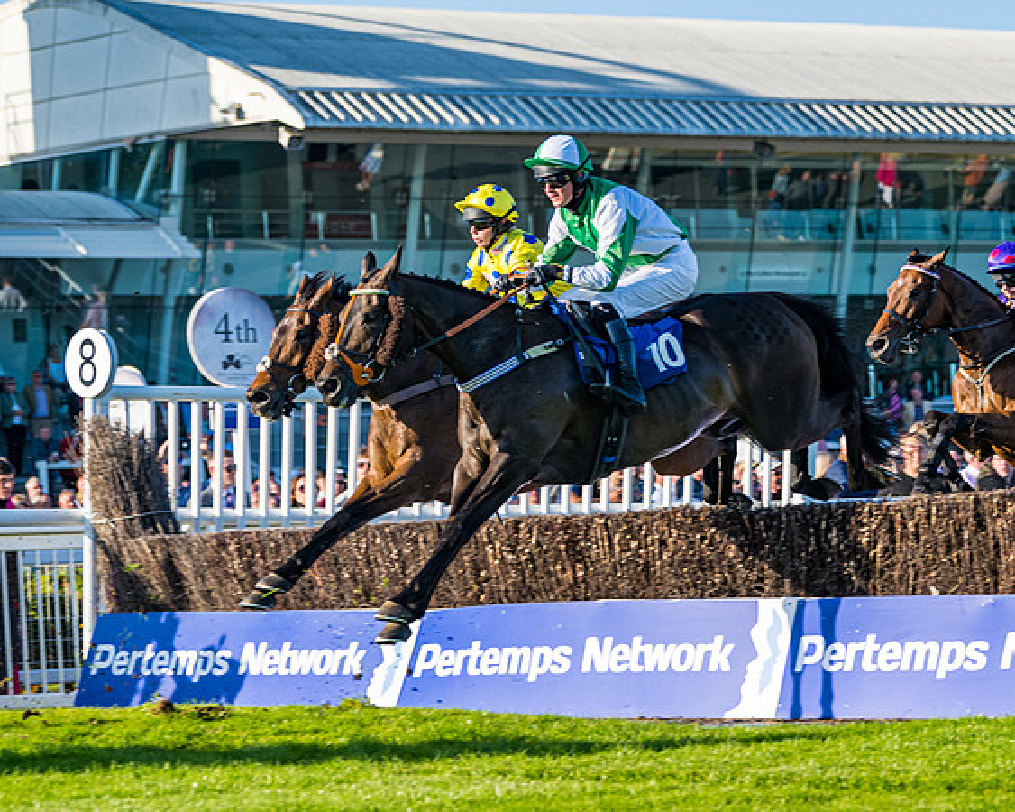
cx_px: 830
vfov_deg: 9.3
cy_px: 431
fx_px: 4964
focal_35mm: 165
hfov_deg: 11.6
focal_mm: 102
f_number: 4
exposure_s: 1/1250
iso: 200
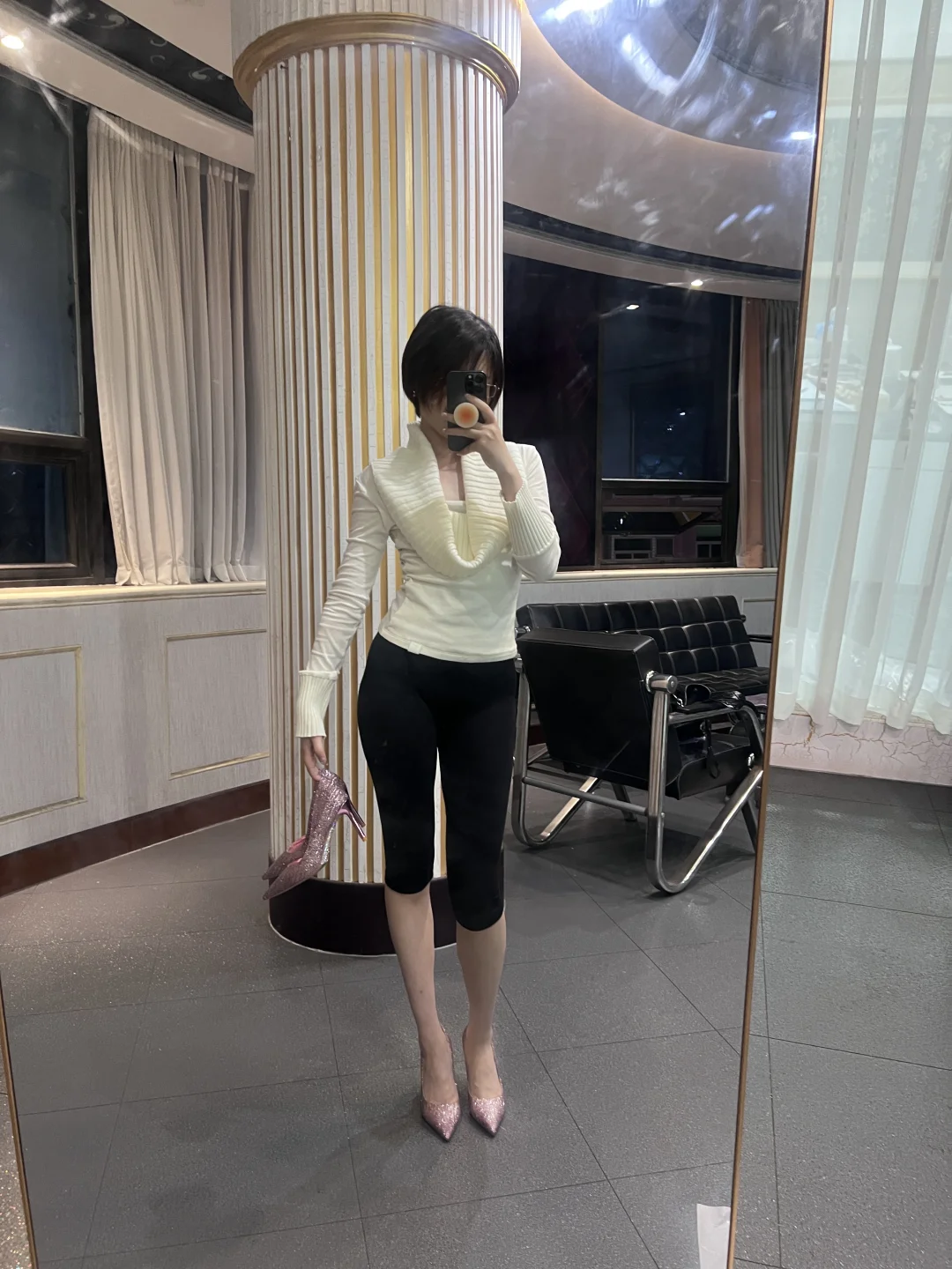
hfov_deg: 53.1
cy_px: 634
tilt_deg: -22.8
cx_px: 476
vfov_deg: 67.3
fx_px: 953
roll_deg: +2.3
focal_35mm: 26
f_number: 1.5
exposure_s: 1/50
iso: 400
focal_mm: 5.7
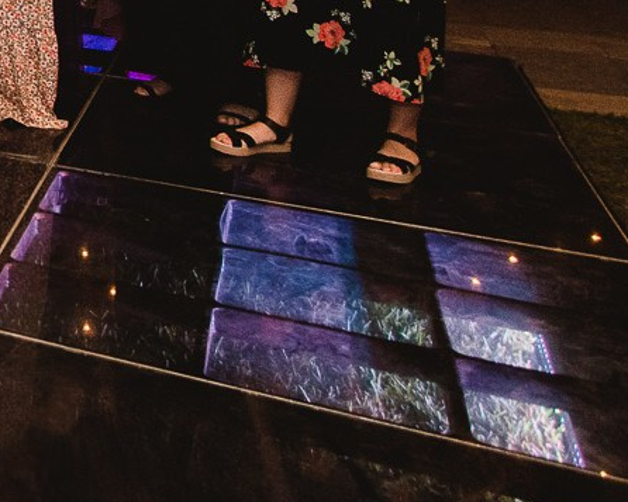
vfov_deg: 18.9
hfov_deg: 18.1
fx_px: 1283
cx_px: -646
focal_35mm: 69
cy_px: -300
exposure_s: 1/125
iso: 1250
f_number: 3.2
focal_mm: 16
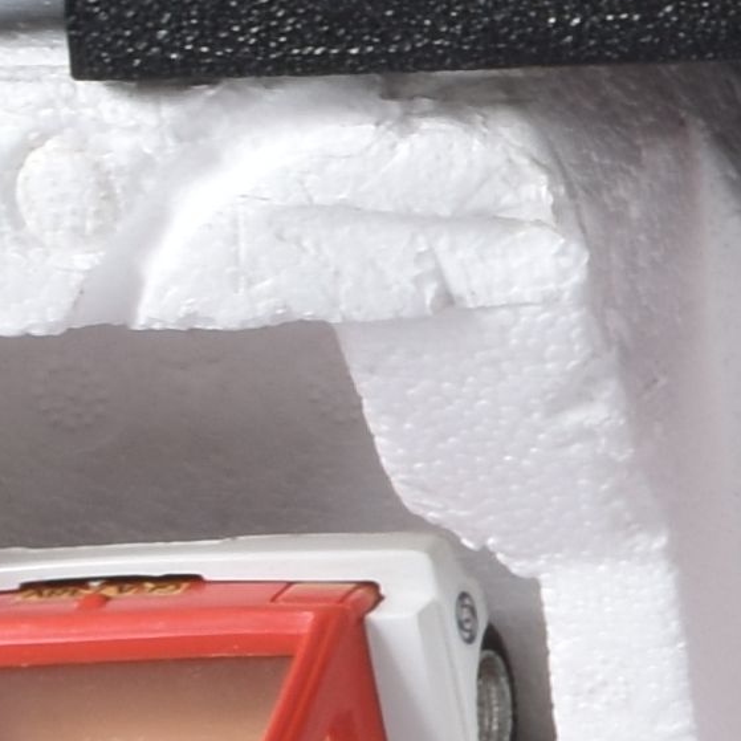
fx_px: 6964
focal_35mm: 288
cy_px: 127
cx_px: 2810
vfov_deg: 6.1
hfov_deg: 5.4
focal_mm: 21
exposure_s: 1/125
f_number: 16
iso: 100
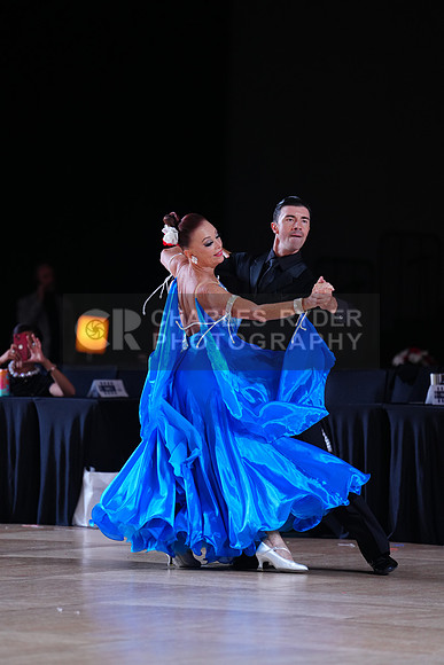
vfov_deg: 10.3
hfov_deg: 6.9
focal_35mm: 200
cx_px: 222
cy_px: 332
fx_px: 3698
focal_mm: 200
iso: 1000
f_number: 2.8
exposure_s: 1/500
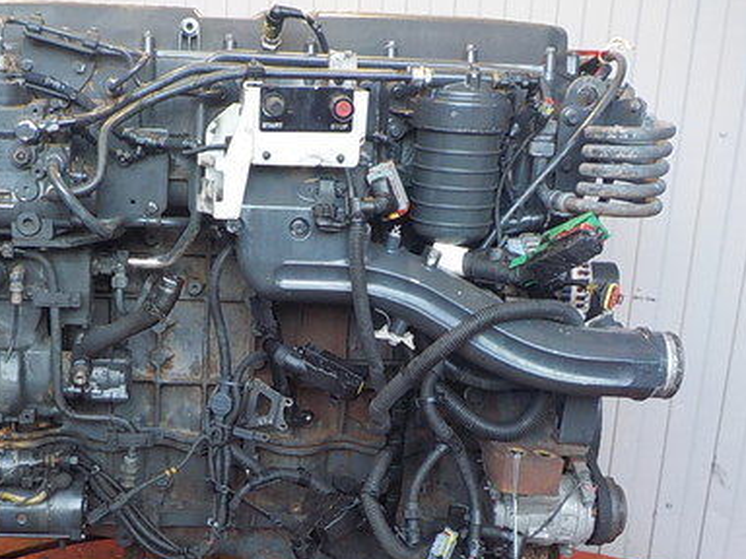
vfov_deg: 29.0
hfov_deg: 37.7
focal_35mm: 50
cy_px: 349
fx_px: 1078
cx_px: 235
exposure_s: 1/30
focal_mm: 4.1
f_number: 3.3
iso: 160
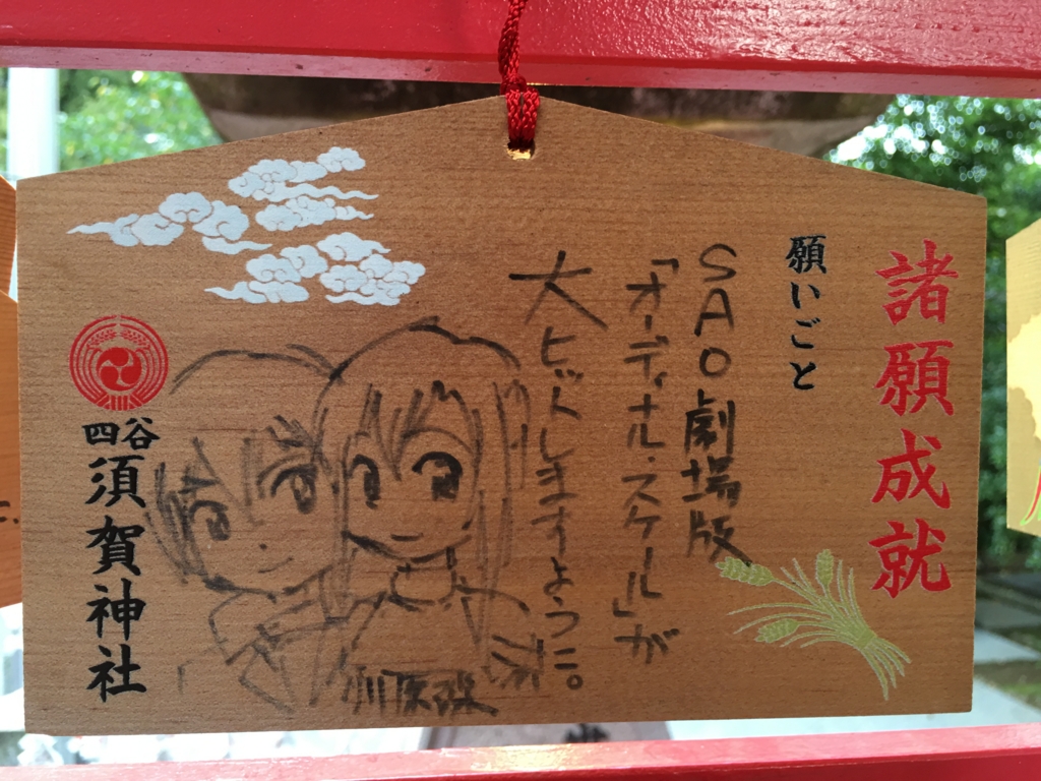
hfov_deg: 61.7
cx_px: 520
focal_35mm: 29
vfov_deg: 48.2
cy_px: 390
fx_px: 872
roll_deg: -0.2
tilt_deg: +0.5
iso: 32
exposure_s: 1/15
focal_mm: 4.15
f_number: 2.2
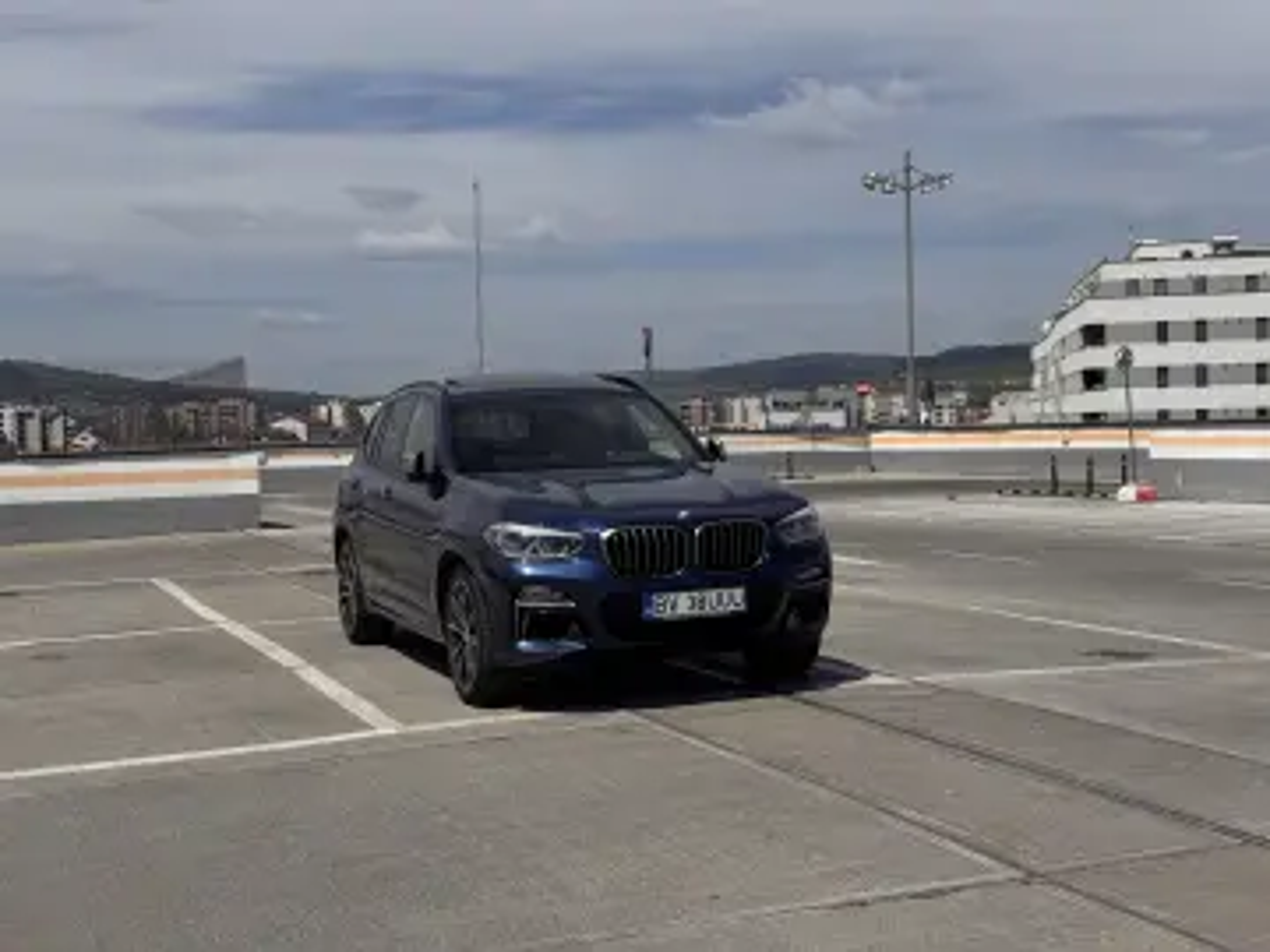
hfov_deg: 39.7
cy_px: 476
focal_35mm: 48
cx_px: 635
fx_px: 1761
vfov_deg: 30.3
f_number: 1.78
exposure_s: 1/10526
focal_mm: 6.76
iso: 80
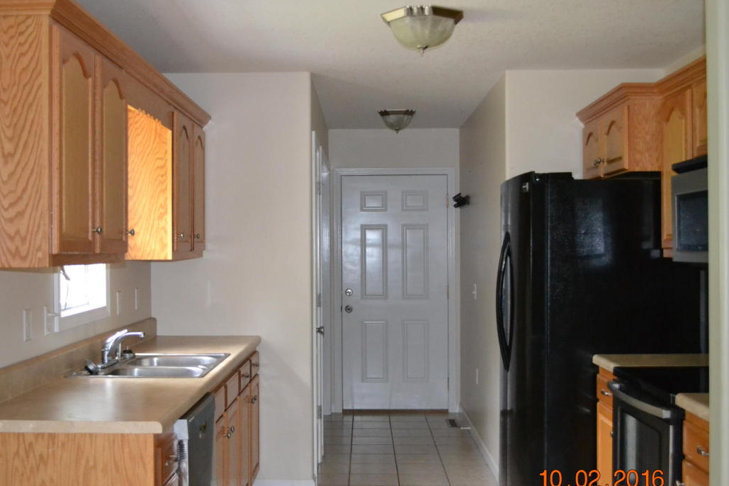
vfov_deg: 28.6
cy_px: 248
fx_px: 952
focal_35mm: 47
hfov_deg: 41.9
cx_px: 335
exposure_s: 1/60
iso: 3200
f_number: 4.5
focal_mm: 28
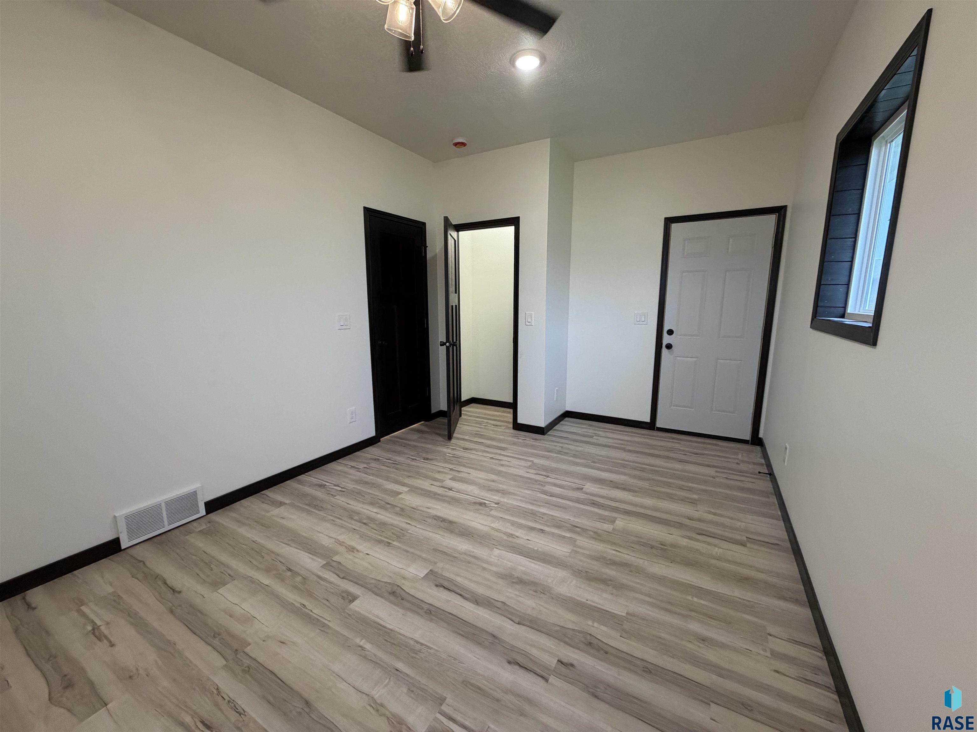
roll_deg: +0.5
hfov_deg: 102.1
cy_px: 366
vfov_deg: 85.7
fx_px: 395
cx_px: 488
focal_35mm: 14
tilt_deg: -10.1
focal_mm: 2.22
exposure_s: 1/120
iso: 320
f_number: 2.2
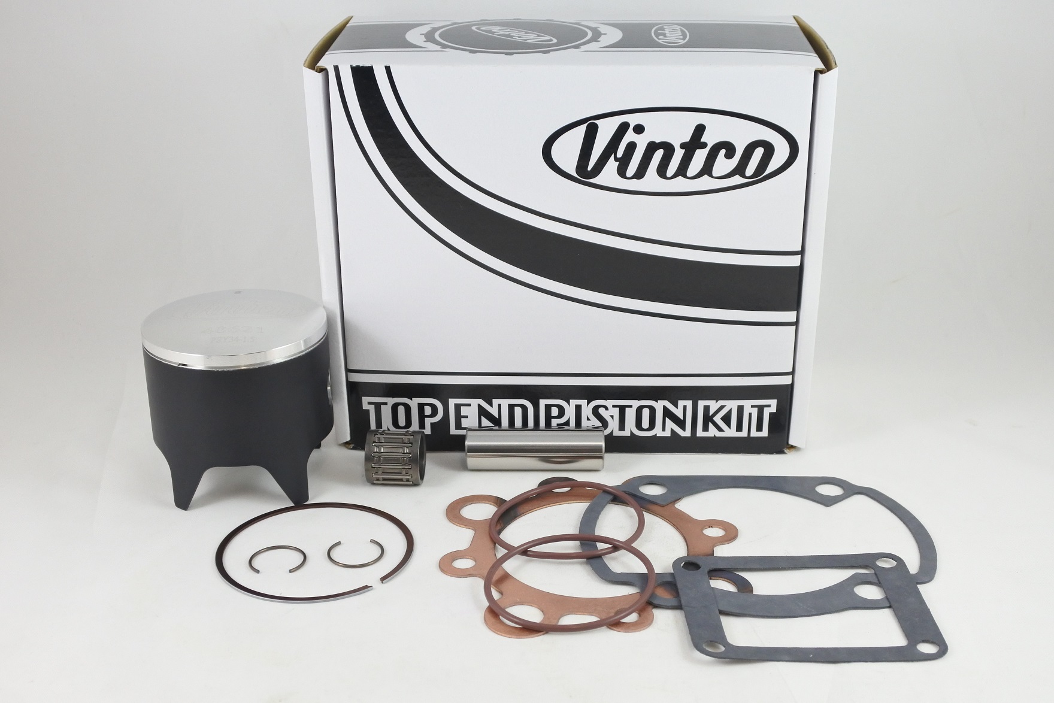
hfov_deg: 49.5
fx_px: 1142
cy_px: 352
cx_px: 527
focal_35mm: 39
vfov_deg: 34.2
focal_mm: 14.7
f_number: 4.2
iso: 500
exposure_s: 1/125
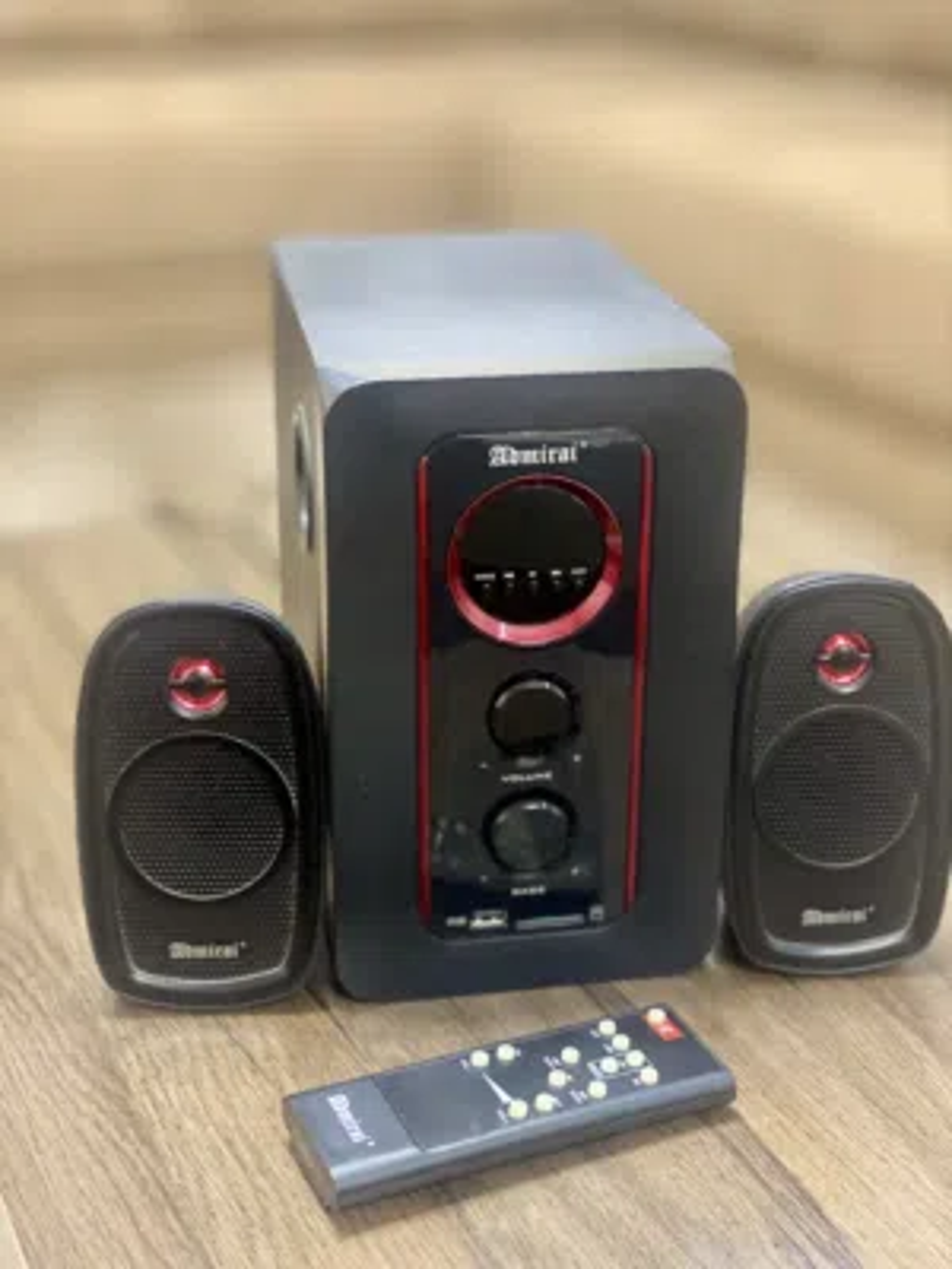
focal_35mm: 52
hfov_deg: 28.0
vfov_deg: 36.8
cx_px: 476
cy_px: 634
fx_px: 1907
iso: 500
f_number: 2
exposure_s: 1/20
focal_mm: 6
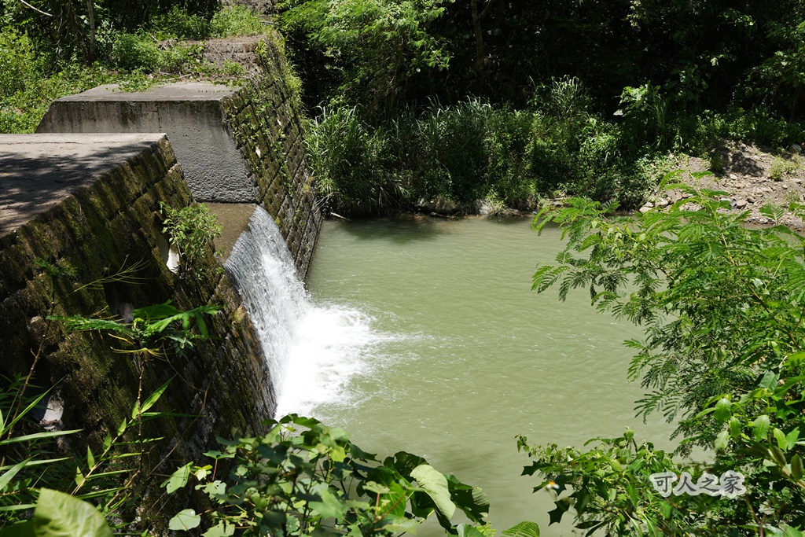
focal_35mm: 37
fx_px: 834
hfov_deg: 51.5
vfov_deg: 35.7
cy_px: 268
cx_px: 402
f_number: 7.1
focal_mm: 37.3
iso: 100
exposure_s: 1/250
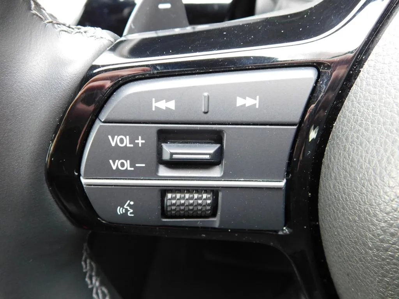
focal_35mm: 36
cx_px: 200
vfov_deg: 39.7
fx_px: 415
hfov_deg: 51.4
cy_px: 150
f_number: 3.5
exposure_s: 1/25
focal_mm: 6.3
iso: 400
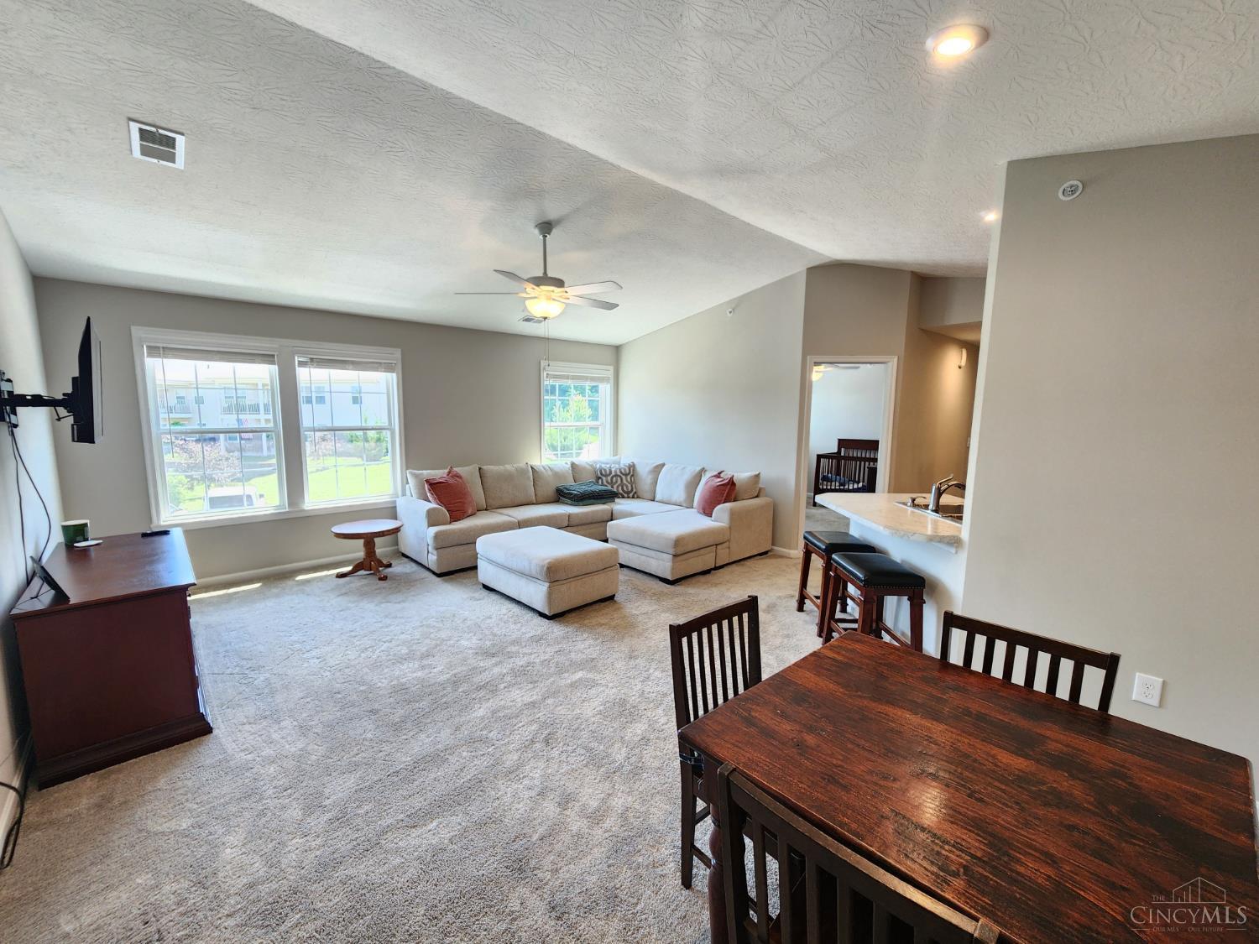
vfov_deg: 89.9
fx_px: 473
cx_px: 630
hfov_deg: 106.2
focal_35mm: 13
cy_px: 472
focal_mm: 2.2
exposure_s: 1/60
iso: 160
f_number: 2.2
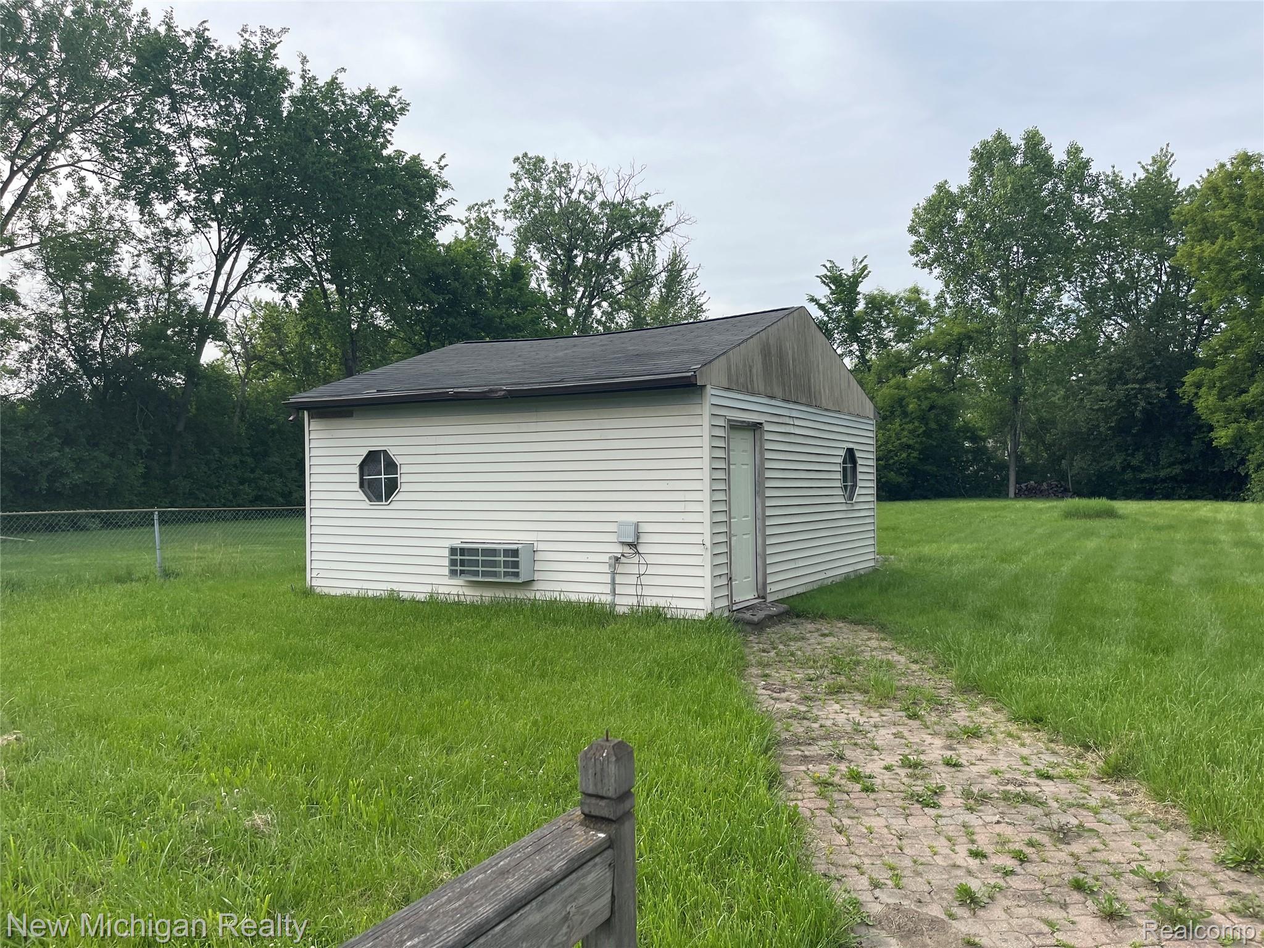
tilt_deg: -2.3
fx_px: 913
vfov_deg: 54.9
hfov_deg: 69.4
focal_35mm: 25
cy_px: 474
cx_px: 632
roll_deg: +2.1
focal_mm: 5.1
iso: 32
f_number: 1.6
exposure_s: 1/2123
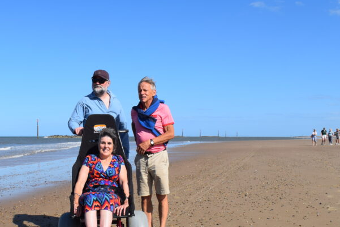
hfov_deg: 42.0
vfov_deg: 29.1
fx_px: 435
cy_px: 146
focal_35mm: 46
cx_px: 104
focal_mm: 18
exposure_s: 1/400
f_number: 10
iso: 200
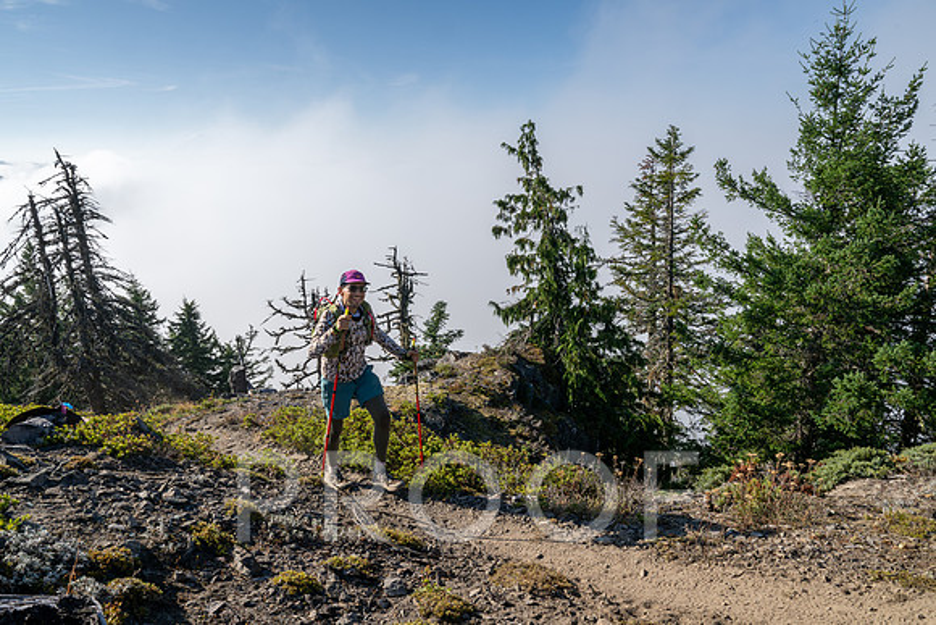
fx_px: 624
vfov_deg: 53.2
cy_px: 312
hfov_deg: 73.7
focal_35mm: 24
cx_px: 468
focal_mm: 24
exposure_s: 1/320
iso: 400
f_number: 16
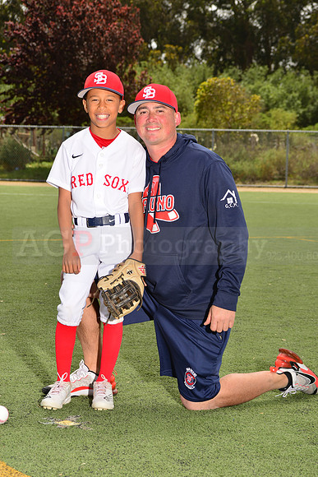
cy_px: 238
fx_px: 1258
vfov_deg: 21.5
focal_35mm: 95
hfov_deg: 14.4
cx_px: 159
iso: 125
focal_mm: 95
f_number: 11
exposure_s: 1/200
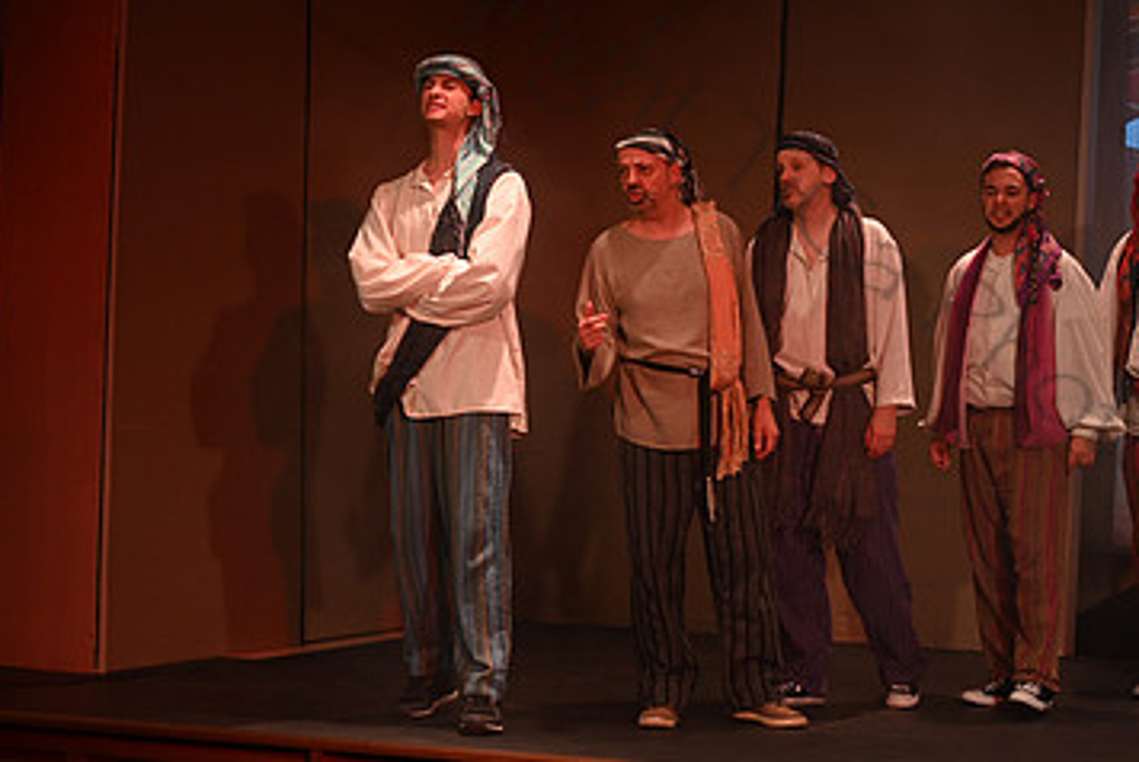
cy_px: 280
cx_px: 918
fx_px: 3610
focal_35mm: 114
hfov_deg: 17.8
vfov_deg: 12.0
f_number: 2.8
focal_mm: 70
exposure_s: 1/160
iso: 640
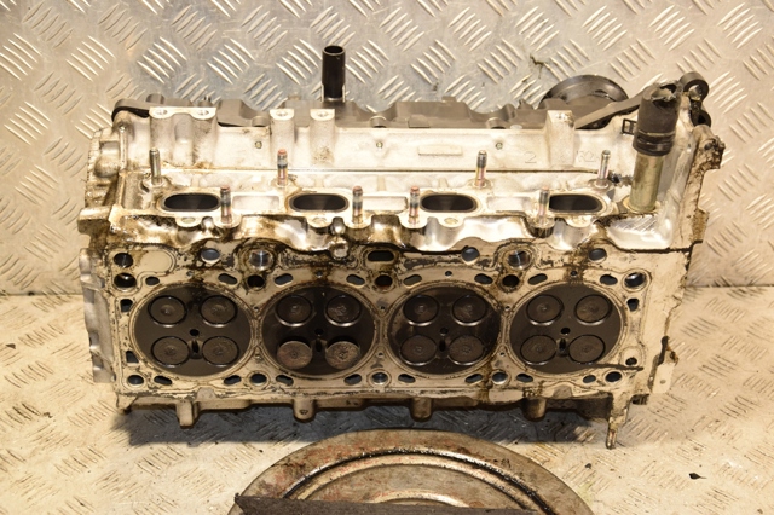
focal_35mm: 57
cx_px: 387
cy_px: 258
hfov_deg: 35.1
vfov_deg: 23.8
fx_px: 1225
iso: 800
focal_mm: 38
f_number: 5
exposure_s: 1/100
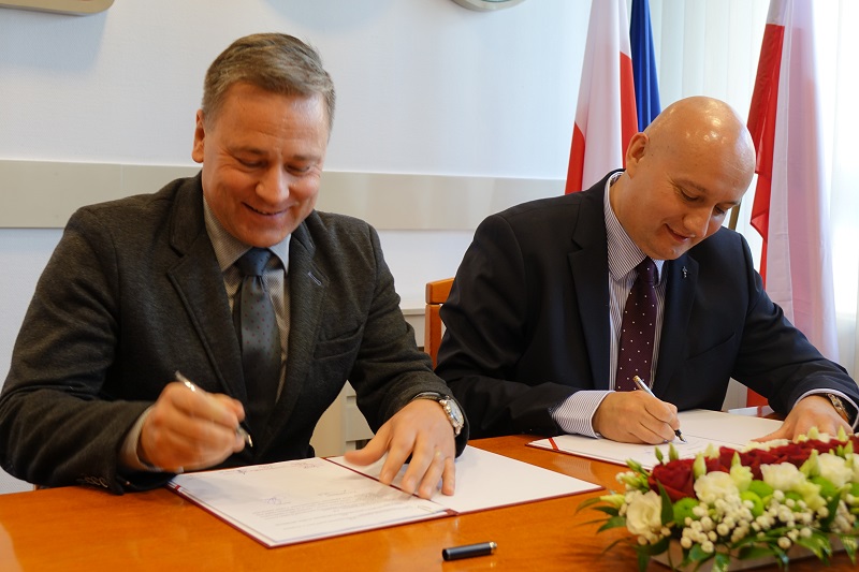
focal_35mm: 46
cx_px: 430
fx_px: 1097
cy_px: 286
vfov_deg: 29.2
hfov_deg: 42.8
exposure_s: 1/50
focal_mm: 16.76
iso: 200
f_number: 2.8
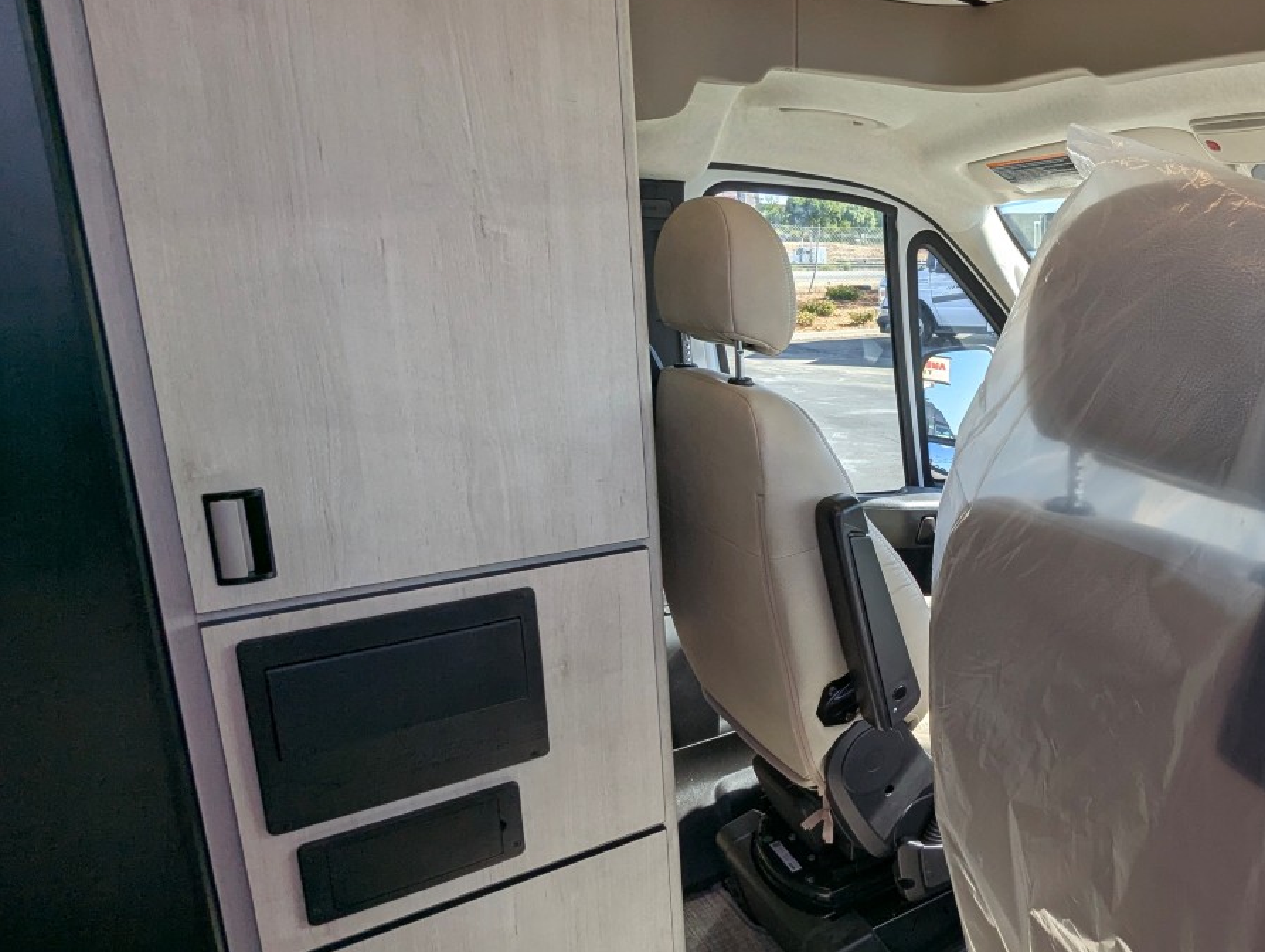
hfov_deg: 64.1
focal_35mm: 25
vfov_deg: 55.0
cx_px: 987
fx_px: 915
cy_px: 473
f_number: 2.2
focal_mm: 2.35
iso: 49
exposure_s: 1/465
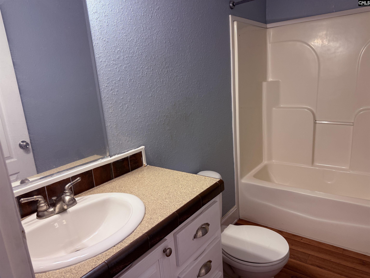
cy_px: 139
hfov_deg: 71.6
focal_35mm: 24
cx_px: 185
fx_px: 257
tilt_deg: -13.0
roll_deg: +4.3
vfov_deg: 56.8
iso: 125
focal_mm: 6.76
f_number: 1.78
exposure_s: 1/60
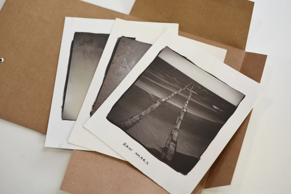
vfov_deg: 27.0
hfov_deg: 39.6
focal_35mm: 50
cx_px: 146
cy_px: 97
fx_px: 404
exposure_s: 1/80
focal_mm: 50
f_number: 2.8
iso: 320
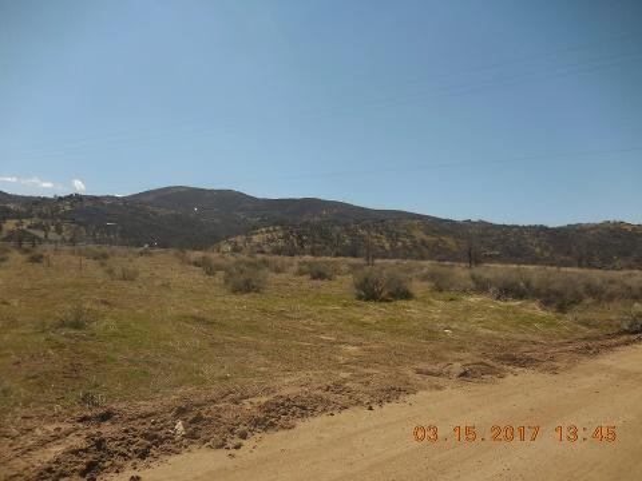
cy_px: 240
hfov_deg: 69.4
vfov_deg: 54.9
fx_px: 464
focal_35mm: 25
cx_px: 321
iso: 125
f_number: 6.6
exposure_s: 1/640
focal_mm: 4.5
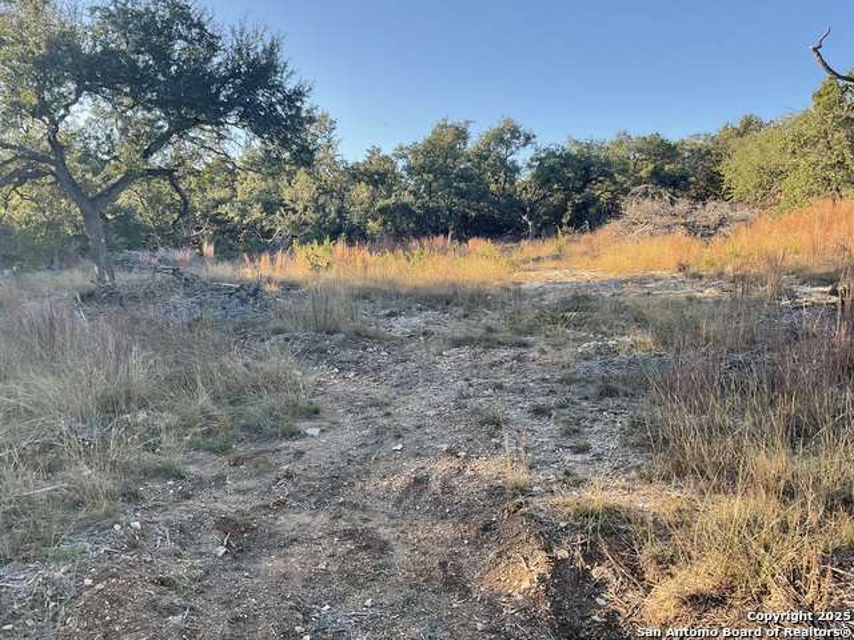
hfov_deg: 61.7
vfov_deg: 48.2
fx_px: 715
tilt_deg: -3.4
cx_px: 427
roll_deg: -1.4
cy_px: 320
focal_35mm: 29
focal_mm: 3
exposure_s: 1/232
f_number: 1.8
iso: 16
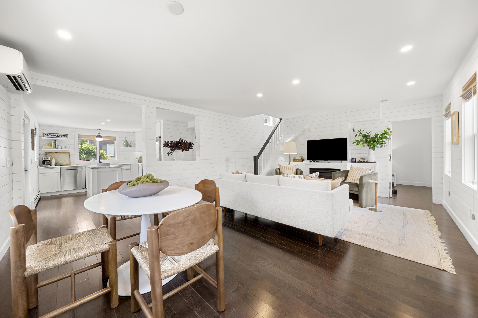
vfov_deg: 85.4
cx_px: 239
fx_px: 173
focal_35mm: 13
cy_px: 159
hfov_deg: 108.3
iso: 320
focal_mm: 13
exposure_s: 1/10
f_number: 7.1
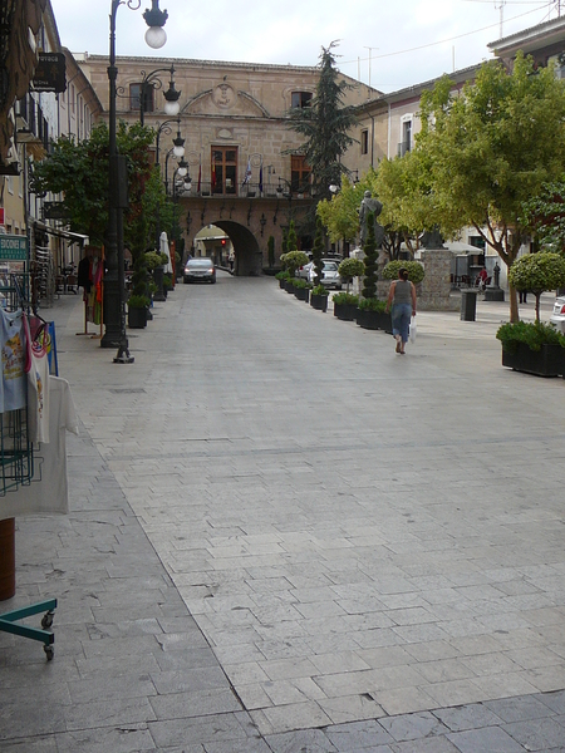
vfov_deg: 39.7
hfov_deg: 30.3
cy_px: 376
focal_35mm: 48
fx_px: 1045
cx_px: 282
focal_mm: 5.6
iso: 80
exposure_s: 1/800
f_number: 3
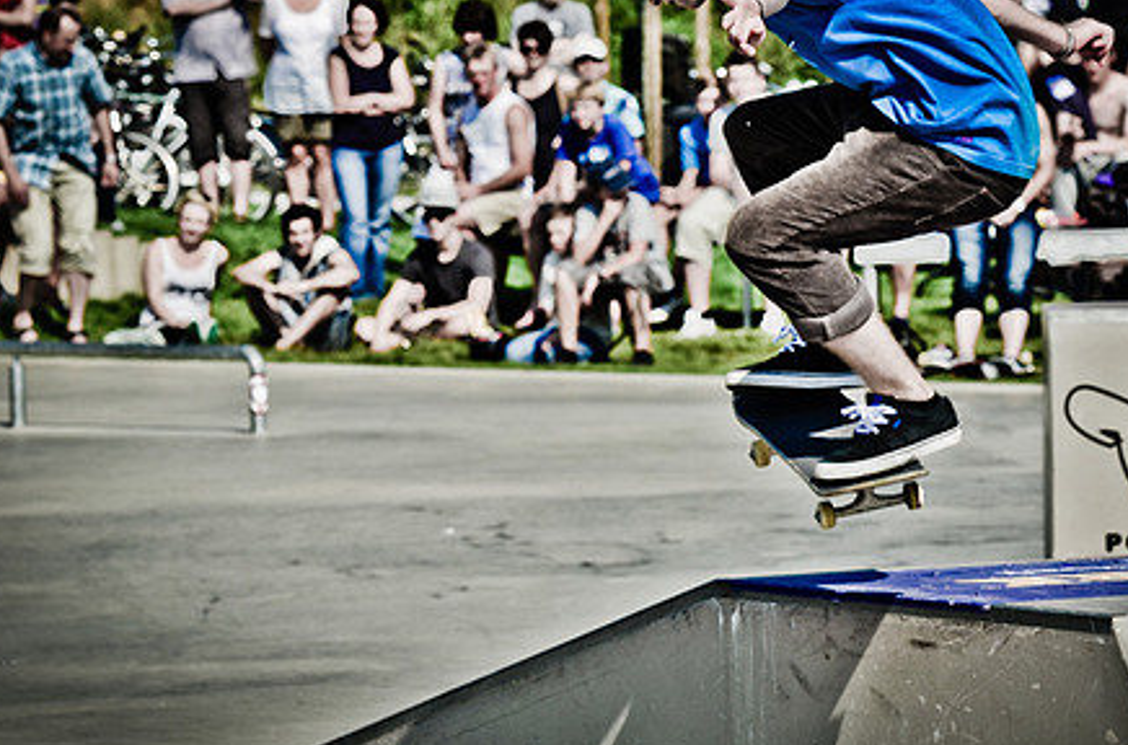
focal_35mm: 210
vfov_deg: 6.5
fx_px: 6551
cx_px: 670
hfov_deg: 9.8
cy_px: 323
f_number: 6.3
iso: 100
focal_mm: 105
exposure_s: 1/640
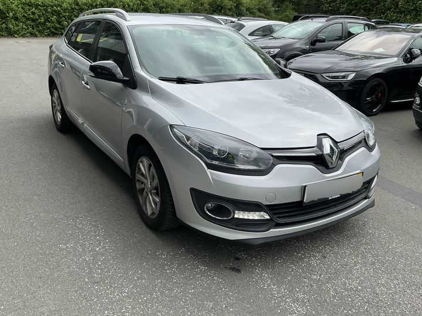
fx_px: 378
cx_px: 211
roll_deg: -2.9
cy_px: 144
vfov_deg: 45.4
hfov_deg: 58.4
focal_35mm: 31
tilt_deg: -18.6
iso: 25
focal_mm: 3
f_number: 1.8
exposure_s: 1/898
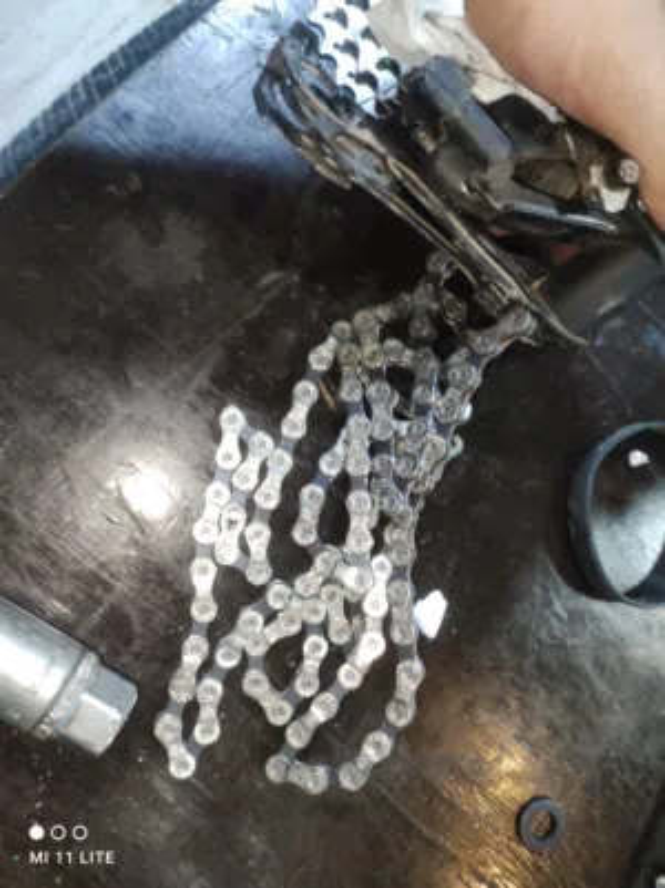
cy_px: 444
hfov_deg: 74.6
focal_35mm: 17
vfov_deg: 91.1
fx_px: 436
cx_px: 332
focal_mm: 4.74
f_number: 1.79
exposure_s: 1/33
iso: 1149
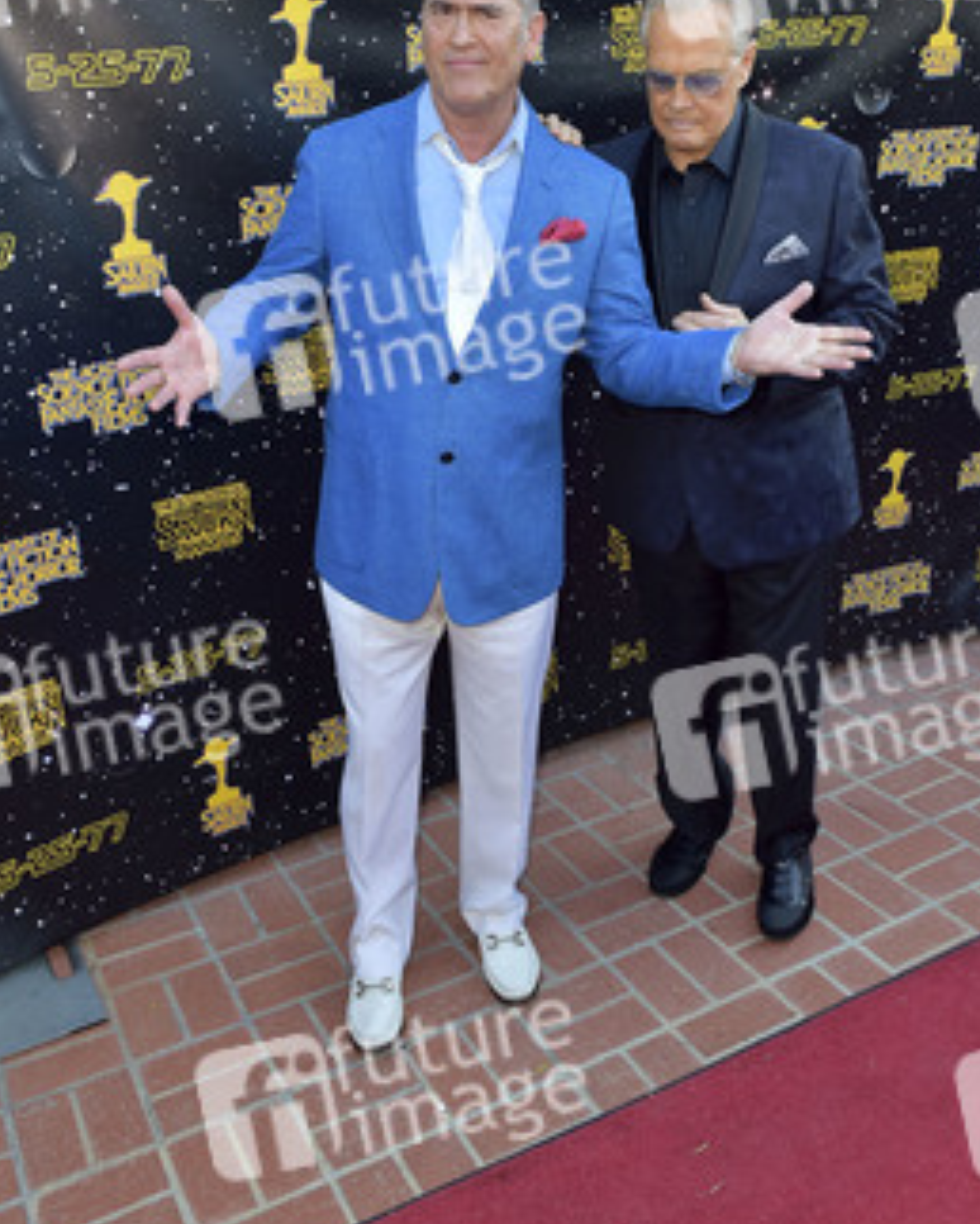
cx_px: 503
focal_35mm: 28
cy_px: 521
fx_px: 1014
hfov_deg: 51.6
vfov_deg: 61.9
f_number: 6.3
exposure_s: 1/320
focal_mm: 24
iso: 500
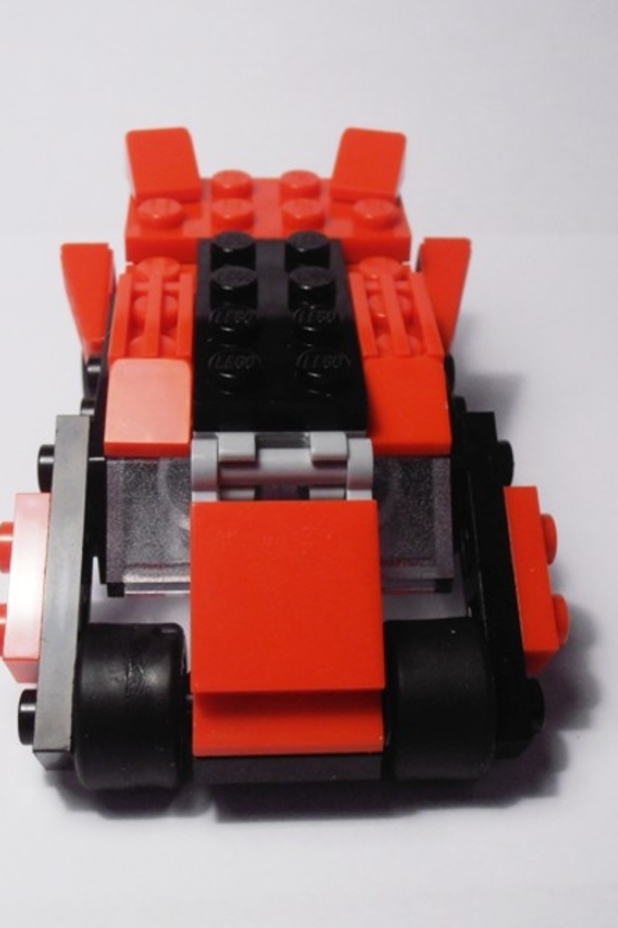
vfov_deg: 38.2
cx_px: 295
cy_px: 463
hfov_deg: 26.0
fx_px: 1339
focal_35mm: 52
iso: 80
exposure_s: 1/125
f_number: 3.9
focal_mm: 6.61
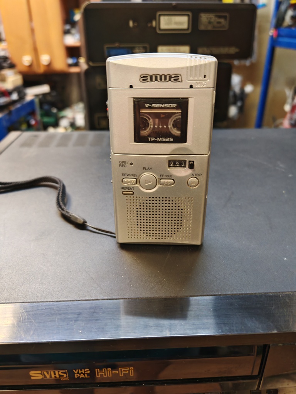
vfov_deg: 65.3
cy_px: 197
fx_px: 308
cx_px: 148
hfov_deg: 51.4
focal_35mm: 27
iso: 1000
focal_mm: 6.67
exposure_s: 1/25
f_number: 1.9
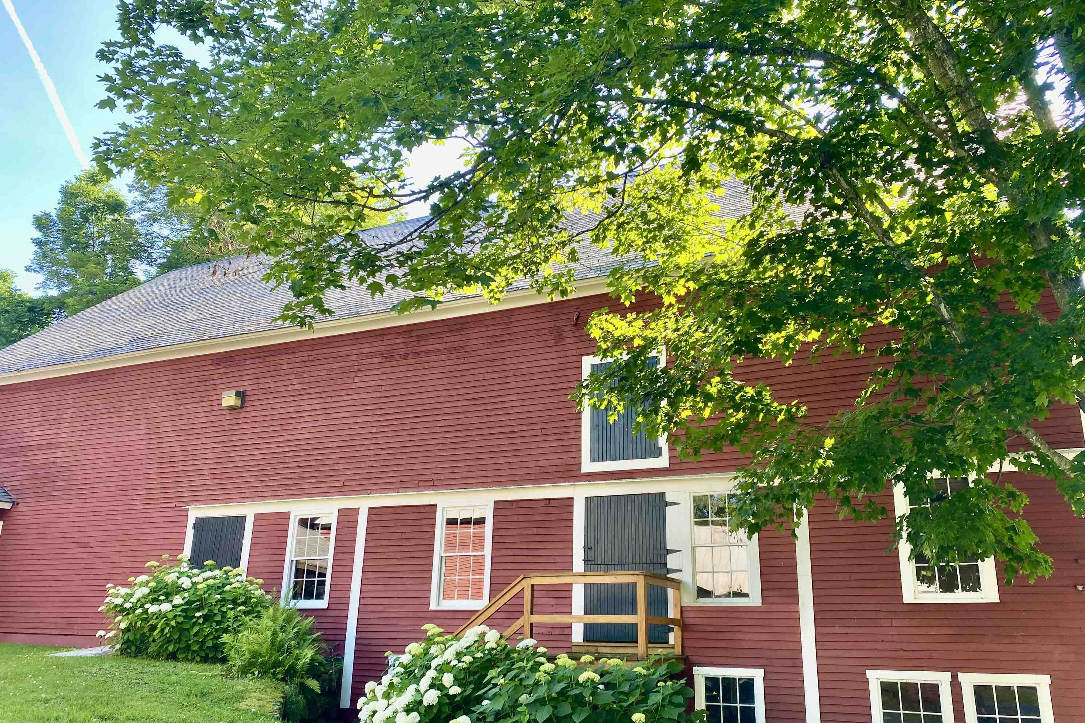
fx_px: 844
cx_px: 540
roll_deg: -1.5
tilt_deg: +15.2
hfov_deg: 65.5
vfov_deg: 46.3
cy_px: 398
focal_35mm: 28
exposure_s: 1/181
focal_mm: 4.25
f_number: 1.8
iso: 32
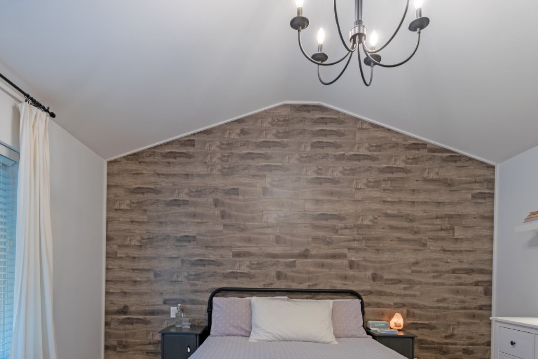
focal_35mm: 22
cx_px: 253
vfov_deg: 54.1
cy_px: 277
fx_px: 329
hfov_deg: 78.5
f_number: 6.3
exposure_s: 1/25
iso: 100
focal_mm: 14
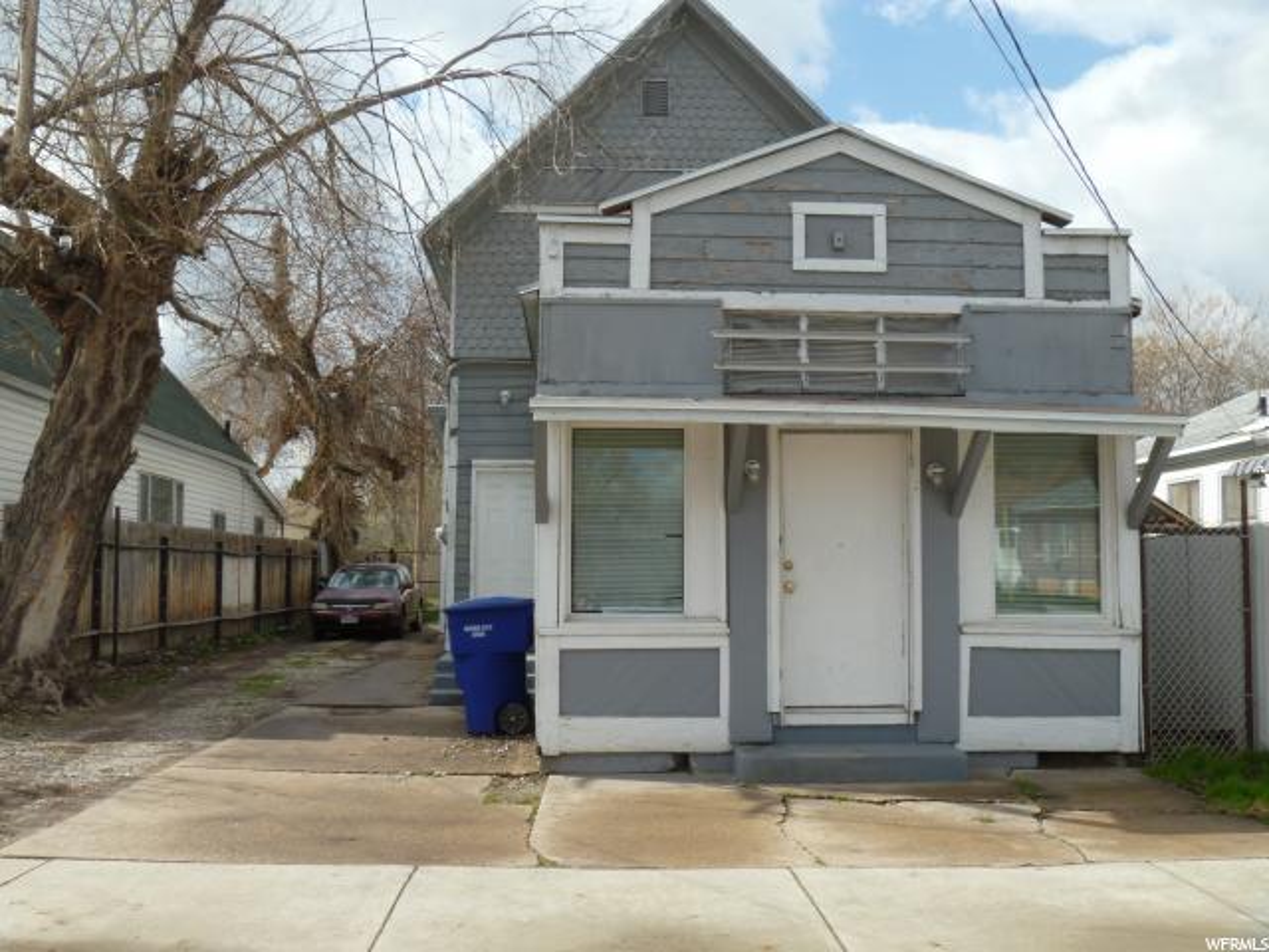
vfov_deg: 40.7
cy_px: 476
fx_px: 1283
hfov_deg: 52.6
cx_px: 634
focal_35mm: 35
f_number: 5.6
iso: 80
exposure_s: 1/200
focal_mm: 6.3
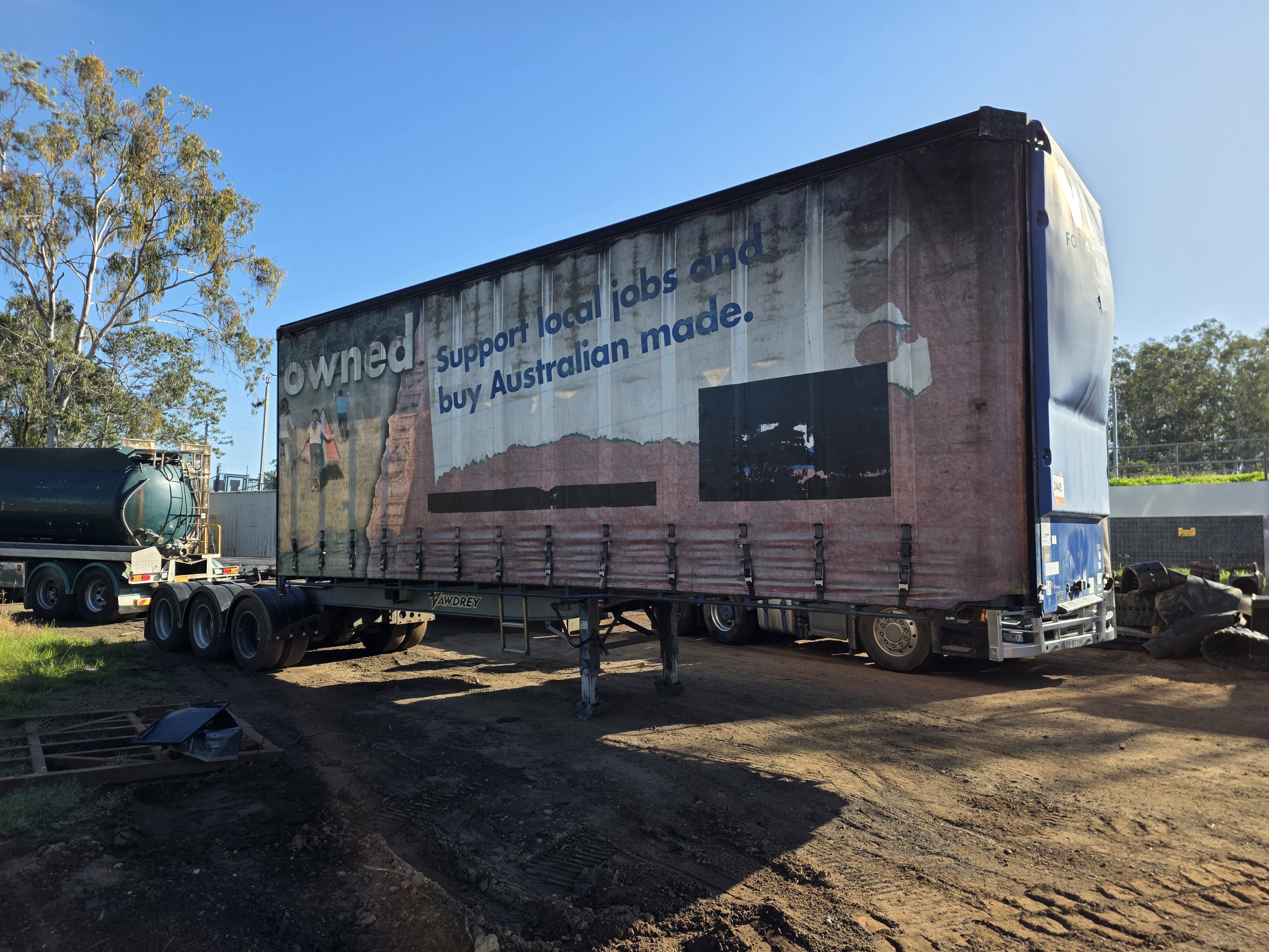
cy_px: 476
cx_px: 634
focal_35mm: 23
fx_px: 843
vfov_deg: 58.9
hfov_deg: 73.9
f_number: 1.7
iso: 80
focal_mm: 6.25
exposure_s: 1/2723
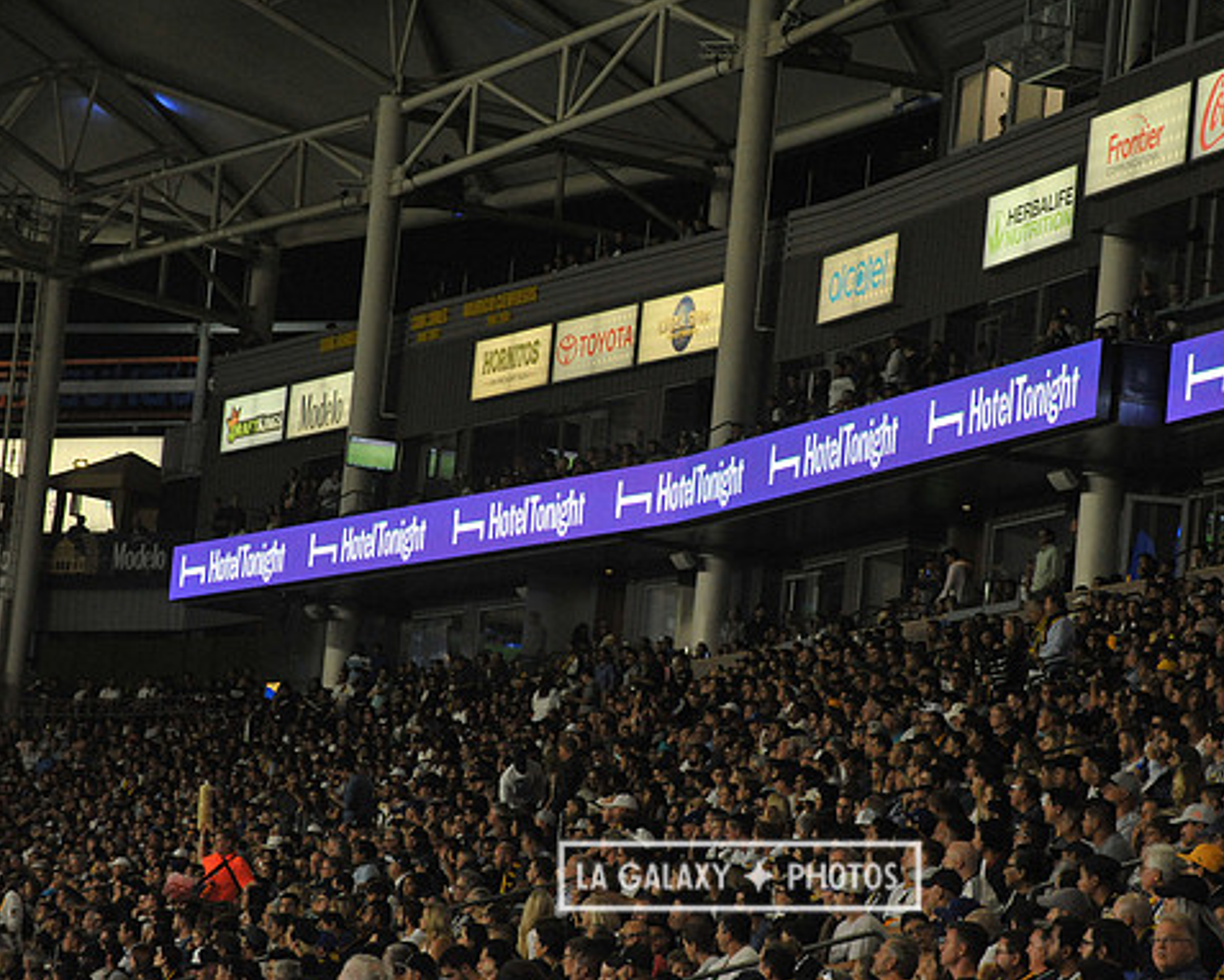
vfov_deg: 10.0
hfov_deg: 12.5
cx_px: 739
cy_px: 490
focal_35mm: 154
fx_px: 5581
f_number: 9
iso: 3200
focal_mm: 135
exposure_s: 1/320
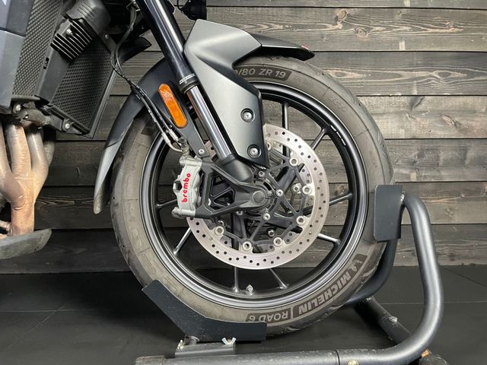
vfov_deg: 53.1
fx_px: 366
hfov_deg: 67.3
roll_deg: +1.1
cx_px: 244
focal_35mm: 26
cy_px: 182
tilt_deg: -2.0
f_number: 1.6
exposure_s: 1/33
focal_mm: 4.2
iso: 400
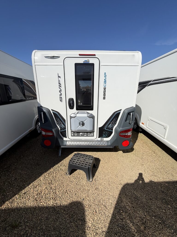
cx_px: 88
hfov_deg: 85.7
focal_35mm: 14
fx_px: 95
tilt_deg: -15.0
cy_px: 118
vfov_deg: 102.1
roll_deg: +1.9
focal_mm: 2.22
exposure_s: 1/1848
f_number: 2.2
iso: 20
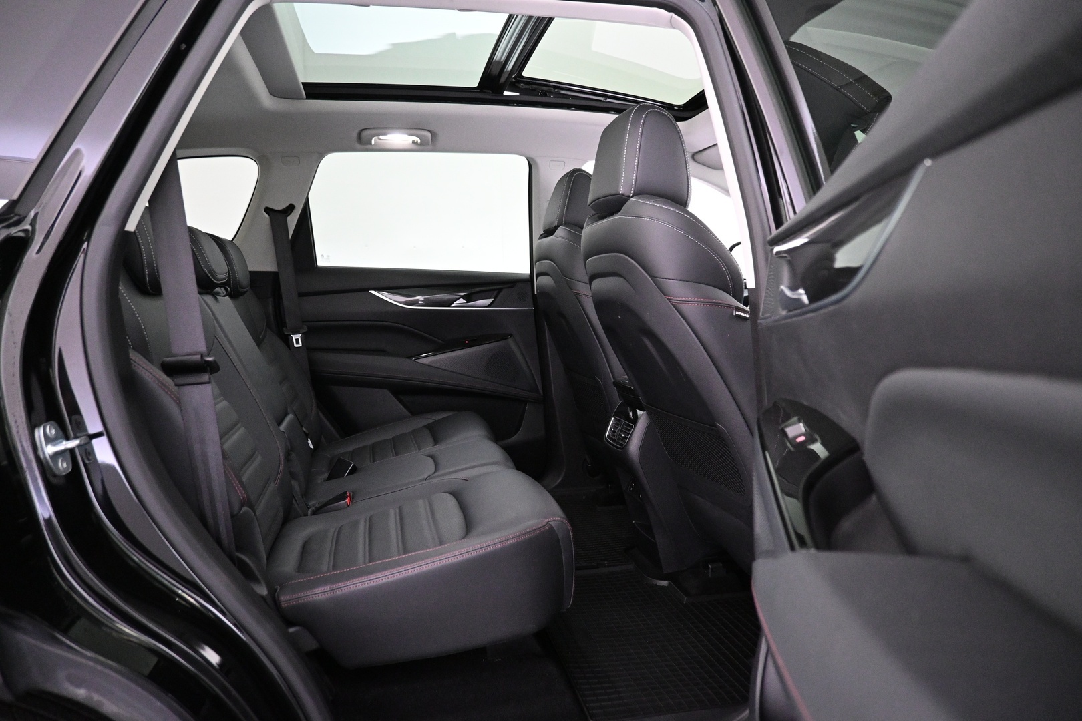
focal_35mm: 24
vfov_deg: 53.1
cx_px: 541
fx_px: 721
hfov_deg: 73.7
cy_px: 360
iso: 4000
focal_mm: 16
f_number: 3.5
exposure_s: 1/40
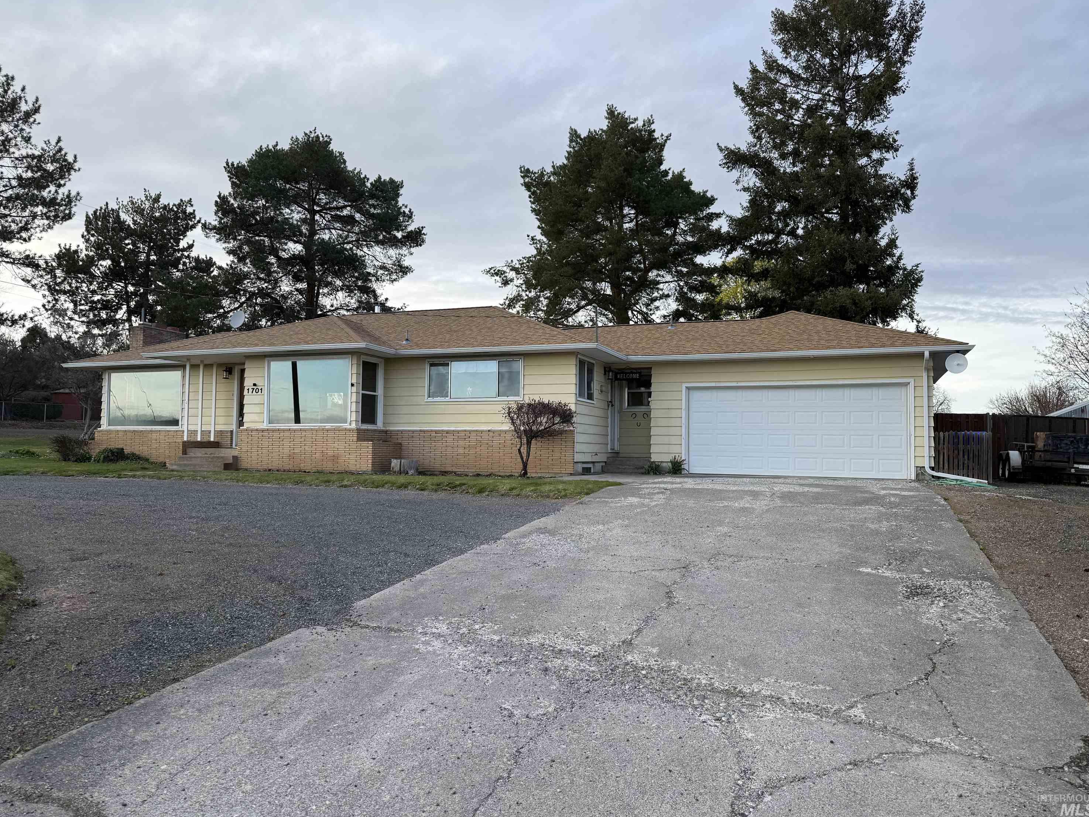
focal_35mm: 25
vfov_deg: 54.9
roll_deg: -0.8
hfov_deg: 69.4
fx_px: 787
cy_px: 411
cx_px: 555
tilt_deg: +3.2
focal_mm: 6.76
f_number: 1.78
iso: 80
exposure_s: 1/868
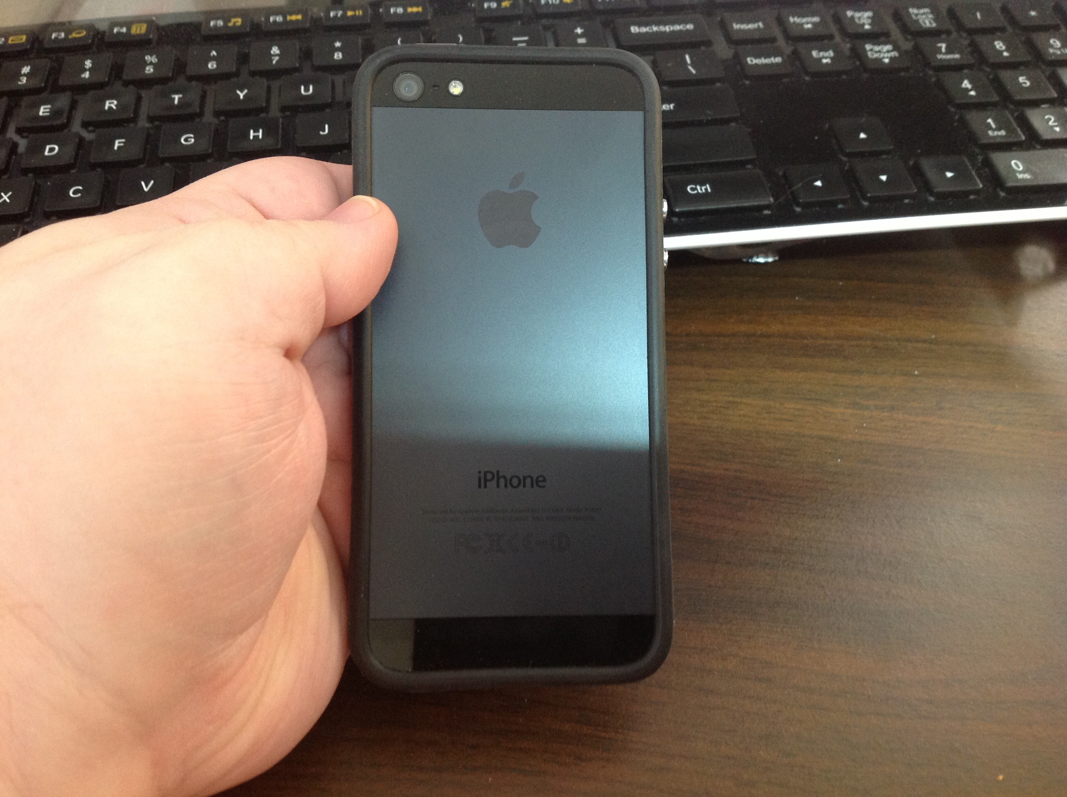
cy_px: 398
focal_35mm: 35
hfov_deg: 52.7
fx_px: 1077
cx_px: 534
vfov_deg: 40.6
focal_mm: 4.28
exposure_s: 1/15
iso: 160
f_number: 2.4
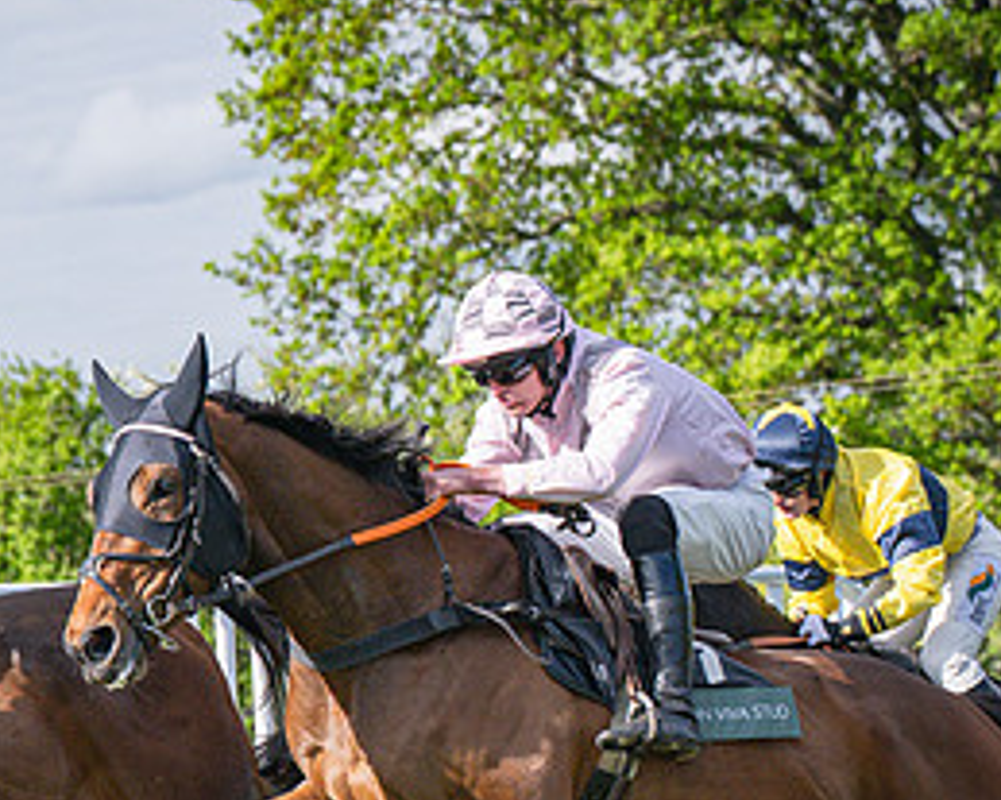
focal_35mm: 257
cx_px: 145
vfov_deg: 6.0
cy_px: 719
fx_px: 7611
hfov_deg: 7.5
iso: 400
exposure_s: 1/3200
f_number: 4
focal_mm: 70
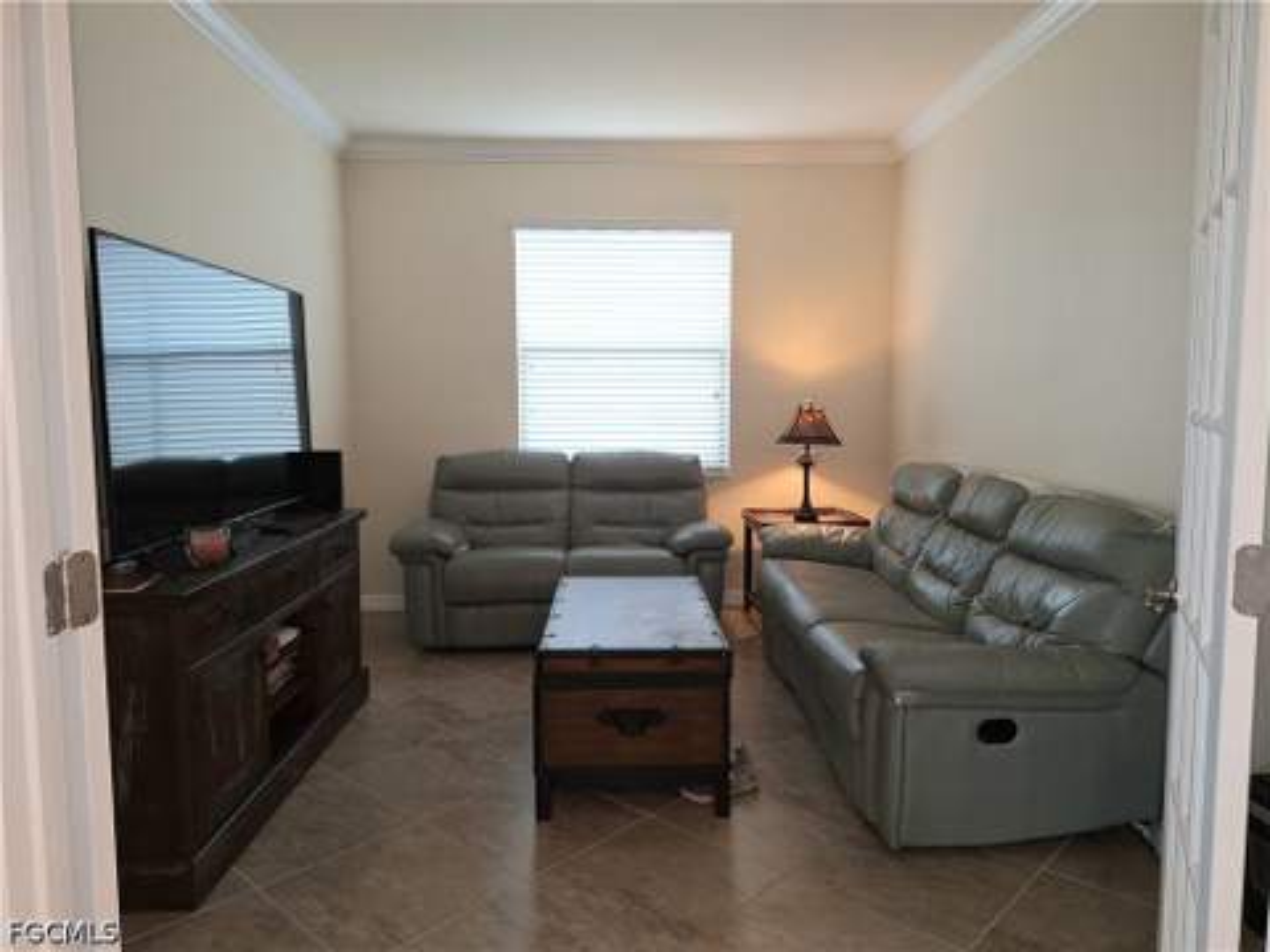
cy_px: 476
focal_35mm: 23
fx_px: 844
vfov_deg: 58.9
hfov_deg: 73.9
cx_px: 635
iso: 100
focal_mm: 5.54
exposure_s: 1/40
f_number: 1.8
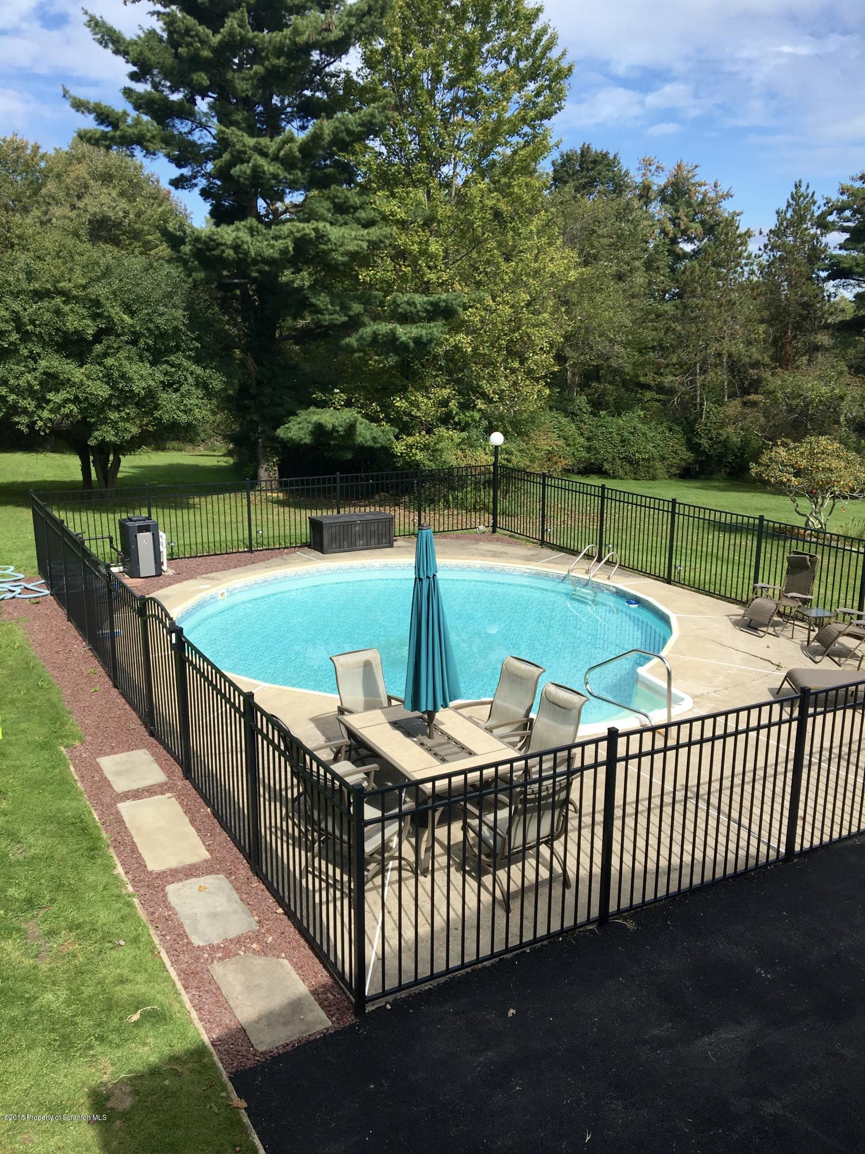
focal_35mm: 29
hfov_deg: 48.2
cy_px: 577
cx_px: 432
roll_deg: -2.3
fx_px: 966
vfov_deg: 61.7
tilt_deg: -13.3
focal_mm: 4.15
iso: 25
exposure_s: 1/1425
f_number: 2.2
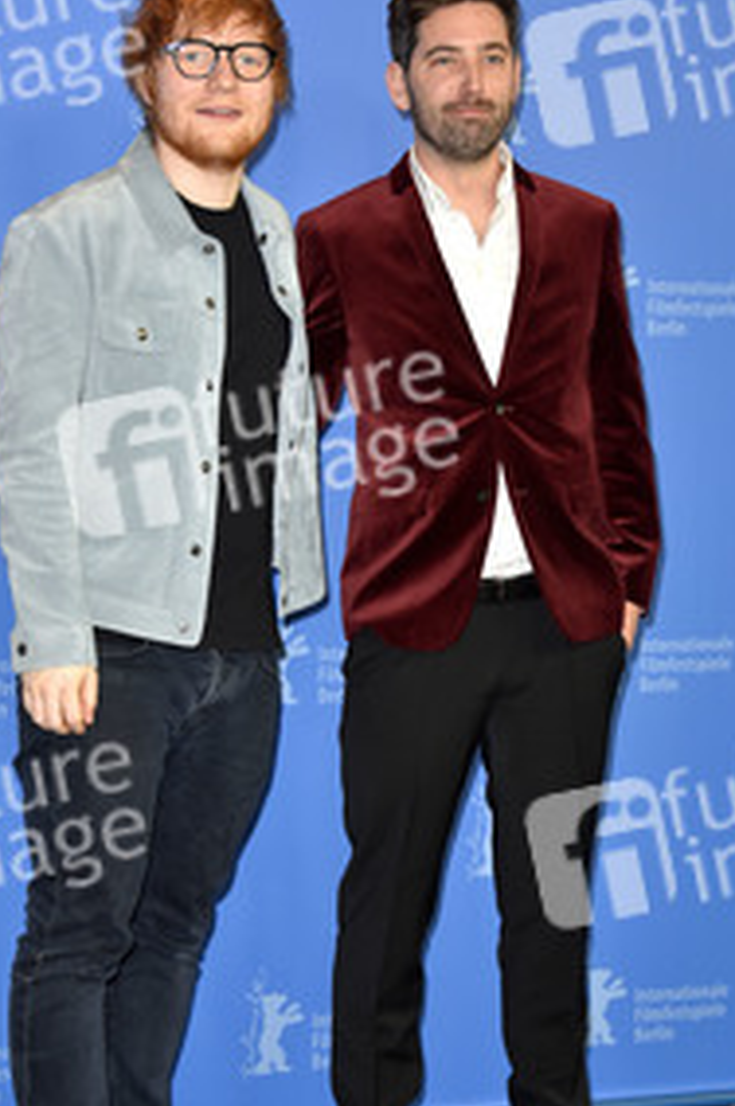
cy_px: 641
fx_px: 3039
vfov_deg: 20.6
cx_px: 371
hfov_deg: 13.8
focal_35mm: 99
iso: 500
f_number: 5
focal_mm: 70
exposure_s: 1/160
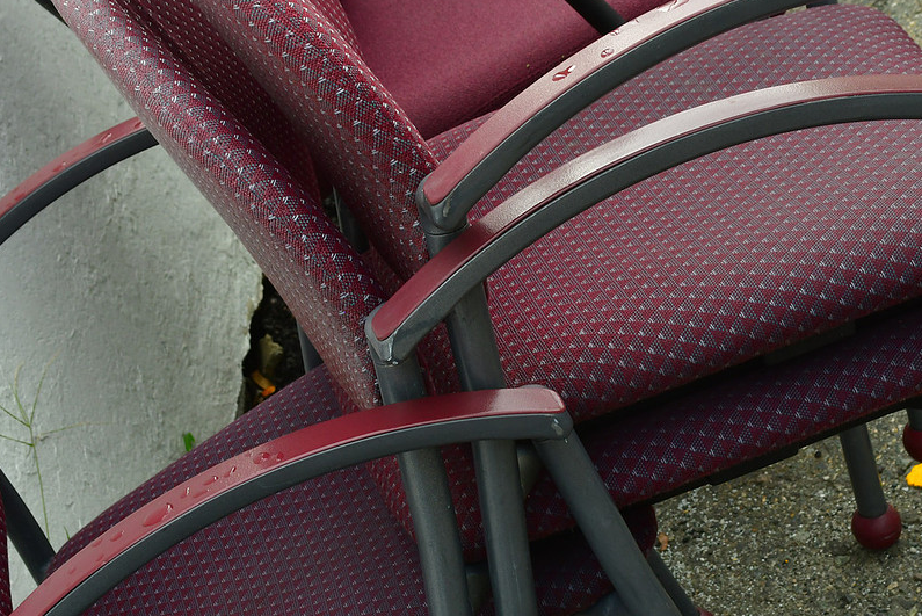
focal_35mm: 83
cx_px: 487
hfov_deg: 24.5
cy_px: 234
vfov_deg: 16.5
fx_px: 2127
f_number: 11
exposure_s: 1/100
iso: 560
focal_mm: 40
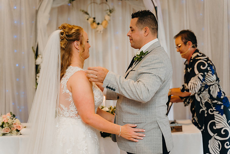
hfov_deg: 27.0
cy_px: 77
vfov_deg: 18.2
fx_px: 479
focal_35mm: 75
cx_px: 115
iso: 800
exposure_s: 1/160
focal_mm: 75
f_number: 2.8
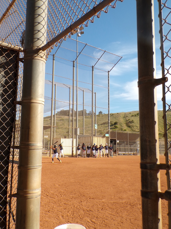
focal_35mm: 32
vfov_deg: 56.8
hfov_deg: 44.2
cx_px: 86
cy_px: 114
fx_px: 211
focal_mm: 5.8
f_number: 4.8
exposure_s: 1/400
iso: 100
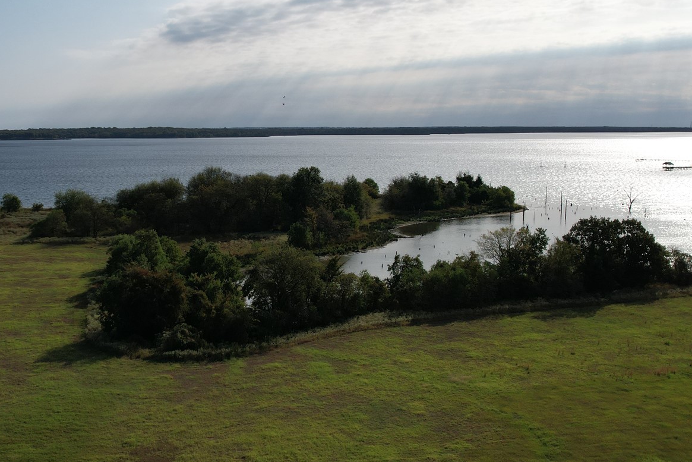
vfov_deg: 32.6
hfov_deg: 46.7
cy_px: 215
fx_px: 788
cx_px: 232
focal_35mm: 41
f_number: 2.8
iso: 100
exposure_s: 1/5000
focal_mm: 8.38
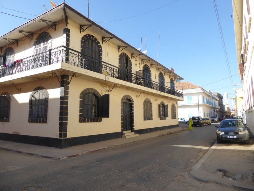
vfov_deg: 56.8
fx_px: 176
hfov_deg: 71.6
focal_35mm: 24
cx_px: 127
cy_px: 96
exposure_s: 1/500
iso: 80
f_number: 3.3
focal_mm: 4.3
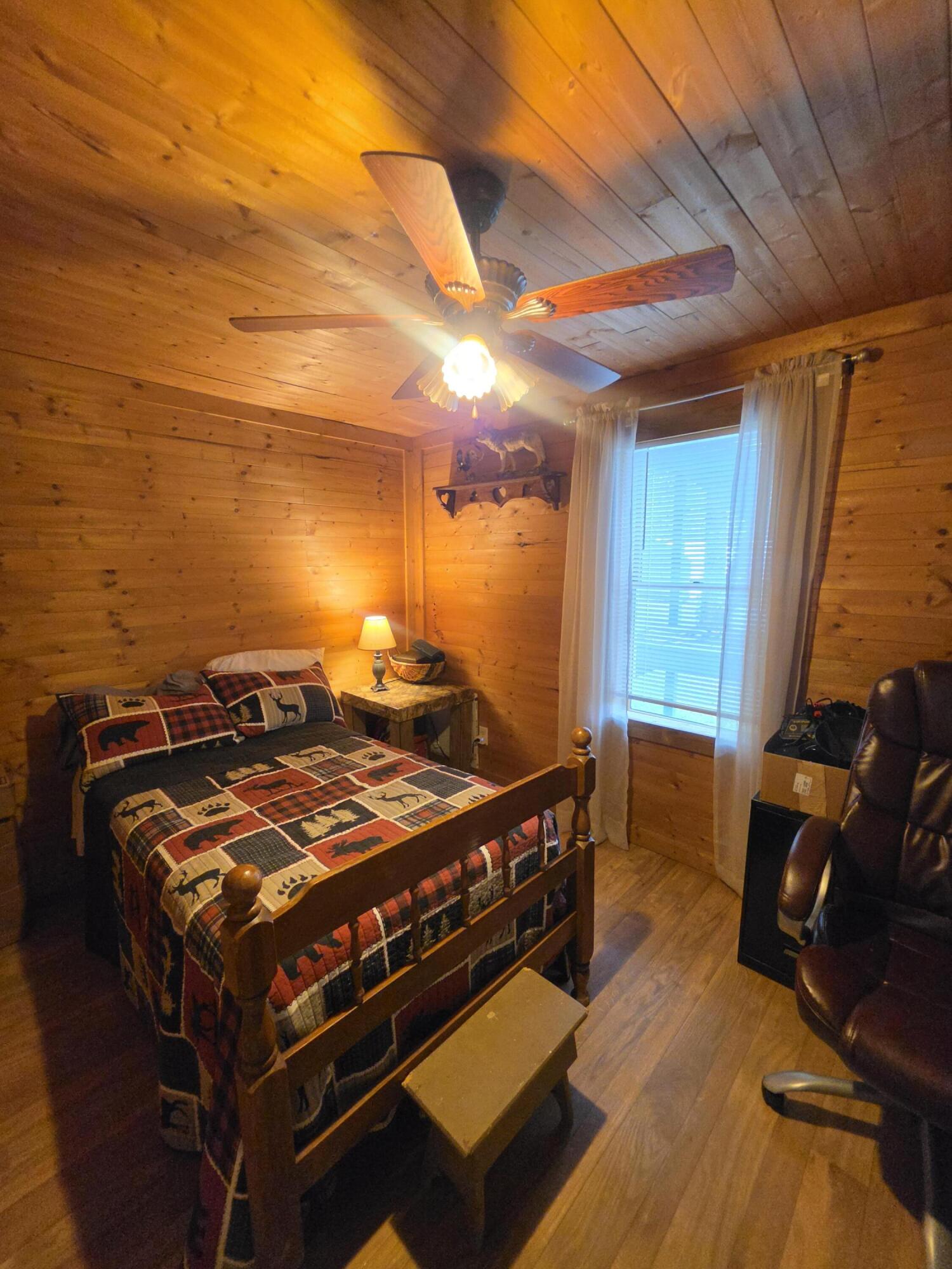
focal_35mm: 13
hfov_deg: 89.9
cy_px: 634
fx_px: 477
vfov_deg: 106.2
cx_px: 476
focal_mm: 2.2
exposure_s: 1/60
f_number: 1.9
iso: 640
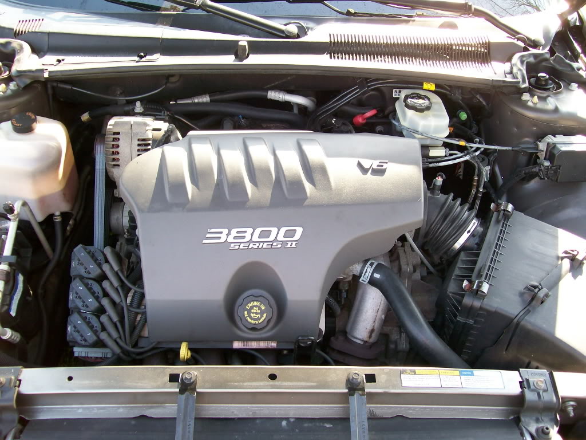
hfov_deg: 51.4
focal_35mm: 36
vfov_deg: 39.7
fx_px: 609
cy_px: 220
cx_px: 293
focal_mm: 6
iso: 80
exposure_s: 1/73.9
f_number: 2.7
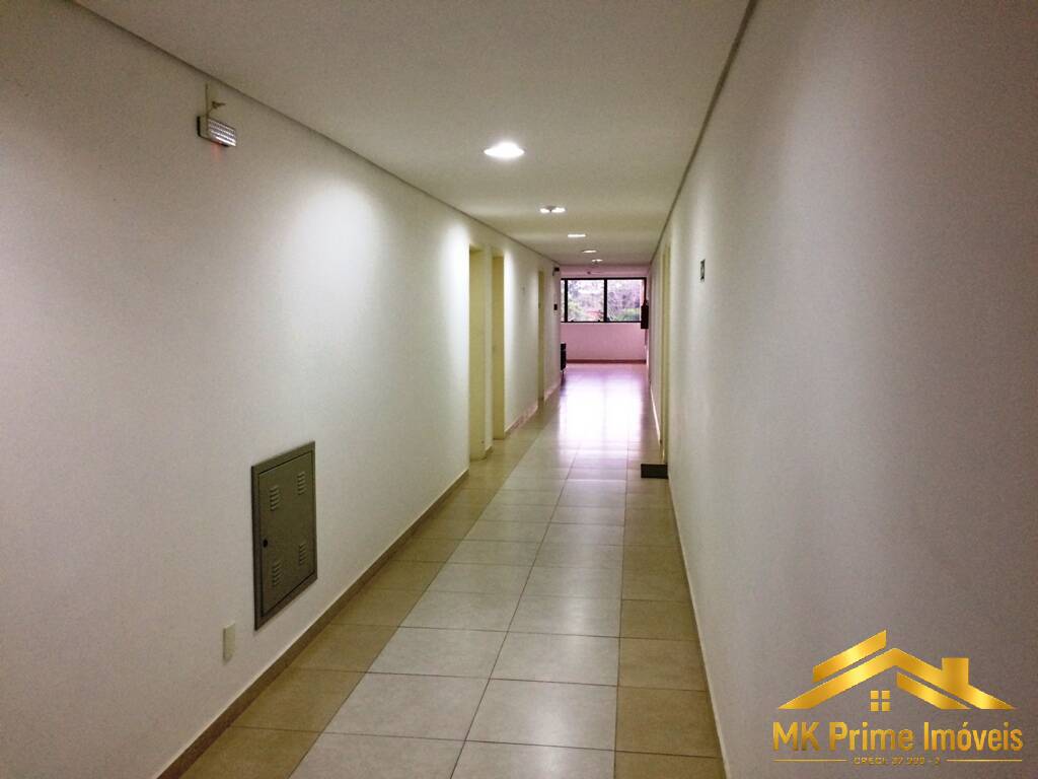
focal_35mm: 29
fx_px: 870
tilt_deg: -4.3
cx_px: 519
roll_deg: +0.7
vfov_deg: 48.2
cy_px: 390
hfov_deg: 61.7
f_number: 2.2
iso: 125
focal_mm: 4.15
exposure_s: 1/30
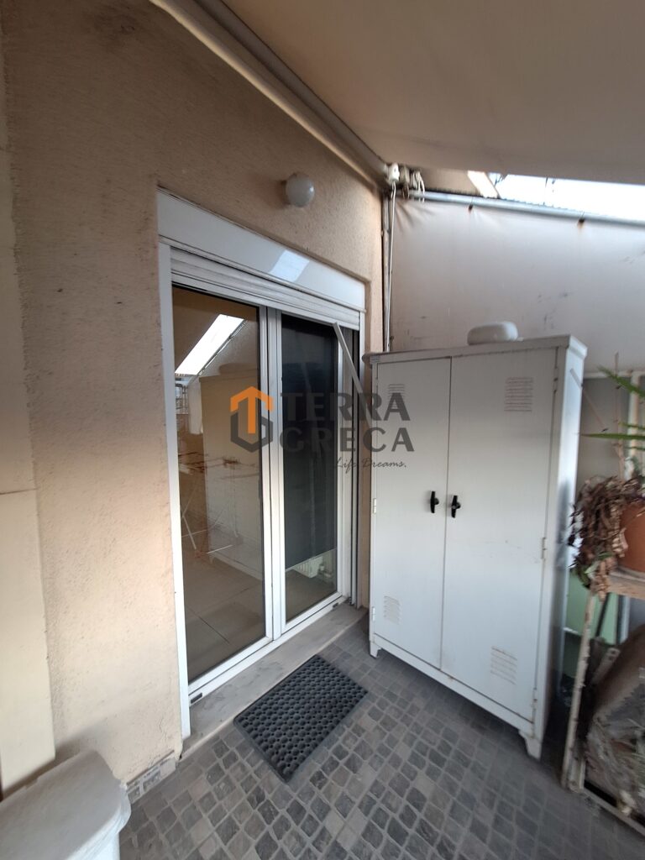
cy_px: 430
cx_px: 322
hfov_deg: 89.9
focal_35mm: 13
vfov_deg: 106.2
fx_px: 323
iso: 100
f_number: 2.2
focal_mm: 1.74
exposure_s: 1/50
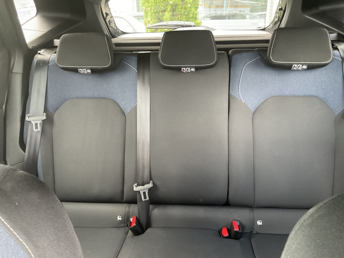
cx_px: 172
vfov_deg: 48.2
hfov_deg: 61.7
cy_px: 129
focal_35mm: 29
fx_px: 288
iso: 200
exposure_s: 1/40
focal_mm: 3
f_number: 1.8
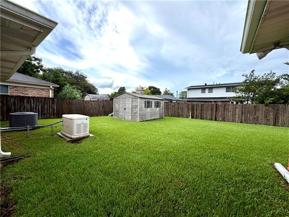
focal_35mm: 14
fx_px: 117
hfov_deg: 102.1
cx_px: 144
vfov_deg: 85.7
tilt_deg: -1.0
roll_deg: -0.8
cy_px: 108
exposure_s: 1/770
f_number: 2.2
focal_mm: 2.22
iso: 25
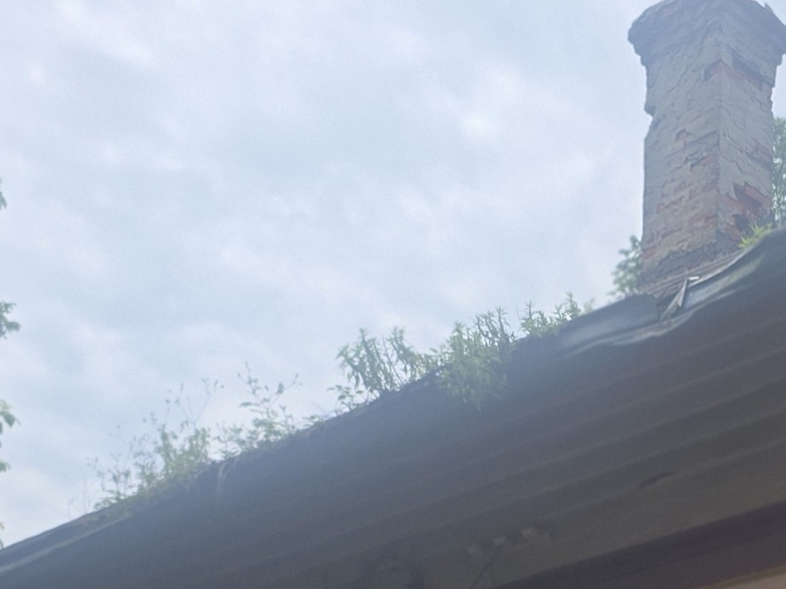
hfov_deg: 23.3
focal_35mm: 80
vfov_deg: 16.9
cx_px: 808
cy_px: 851
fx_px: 1816
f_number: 1.7
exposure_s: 1/6150
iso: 80
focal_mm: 6.3
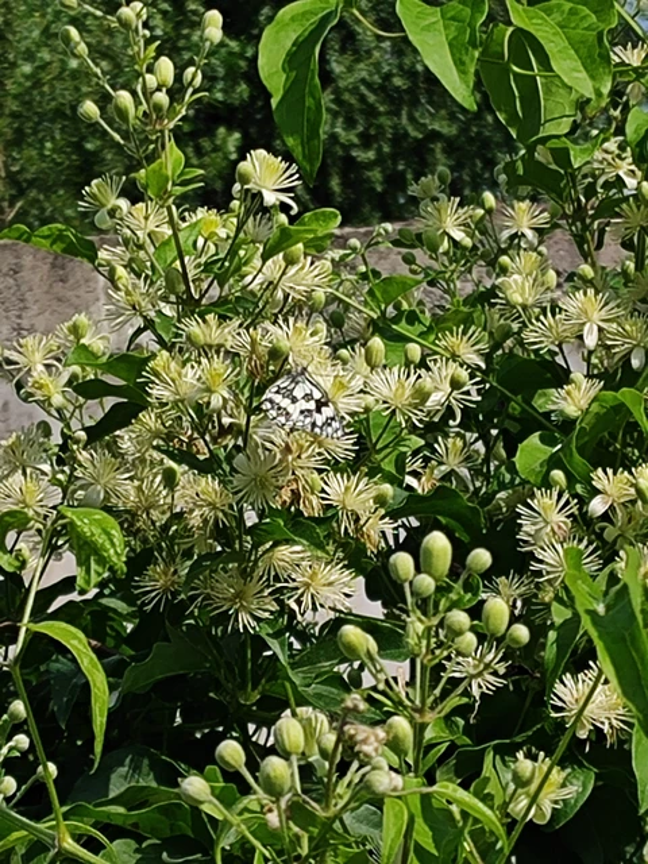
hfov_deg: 56.8
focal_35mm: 24
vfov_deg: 71.6
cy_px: 432
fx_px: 599
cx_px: 324
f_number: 1.89
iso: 50
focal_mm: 5.89
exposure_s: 1/1122
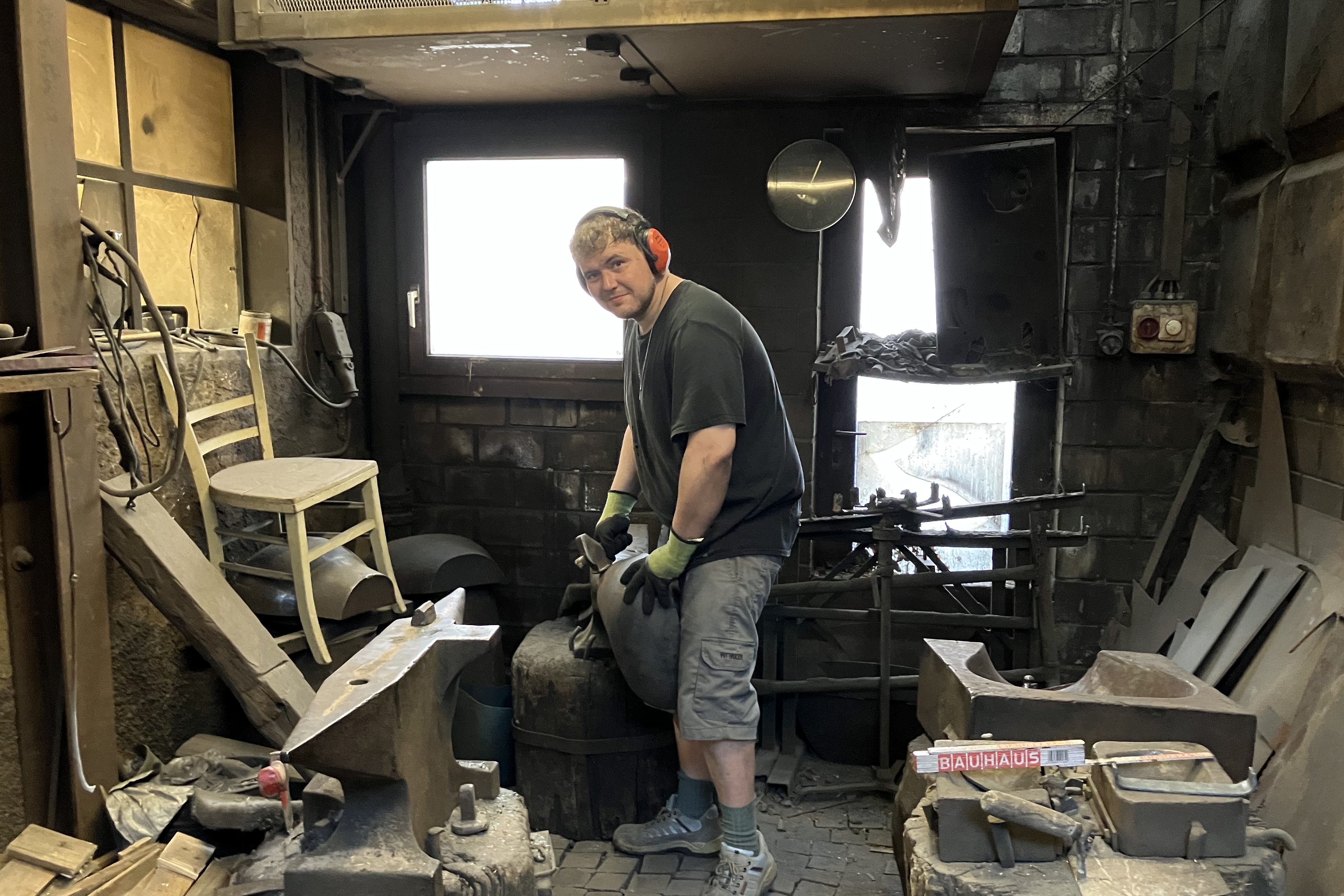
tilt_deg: -7.7
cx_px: 654
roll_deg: -0.2
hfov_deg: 61.9
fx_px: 1120
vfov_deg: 43.6
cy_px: 478
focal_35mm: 30
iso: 500
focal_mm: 3.99
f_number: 1.8
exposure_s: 1/30
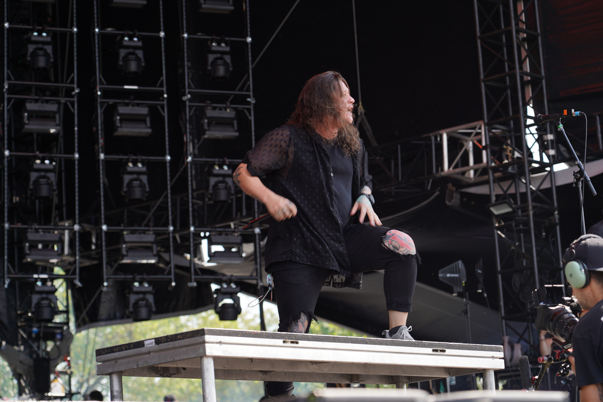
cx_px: 302
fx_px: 1759
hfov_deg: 19.5
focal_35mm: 105
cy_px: 201
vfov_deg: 13.0
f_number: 5
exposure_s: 1/200
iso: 100
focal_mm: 105
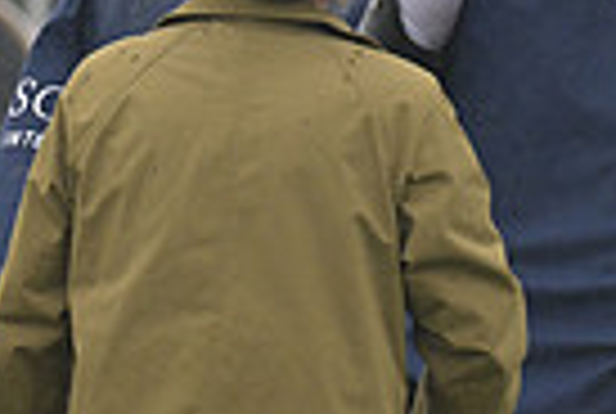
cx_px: 859
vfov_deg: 1.6
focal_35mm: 844
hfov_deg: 2.4
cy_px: -439
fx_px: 14473
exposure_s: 1/1250
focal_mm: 200
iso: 1250
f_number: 4.5
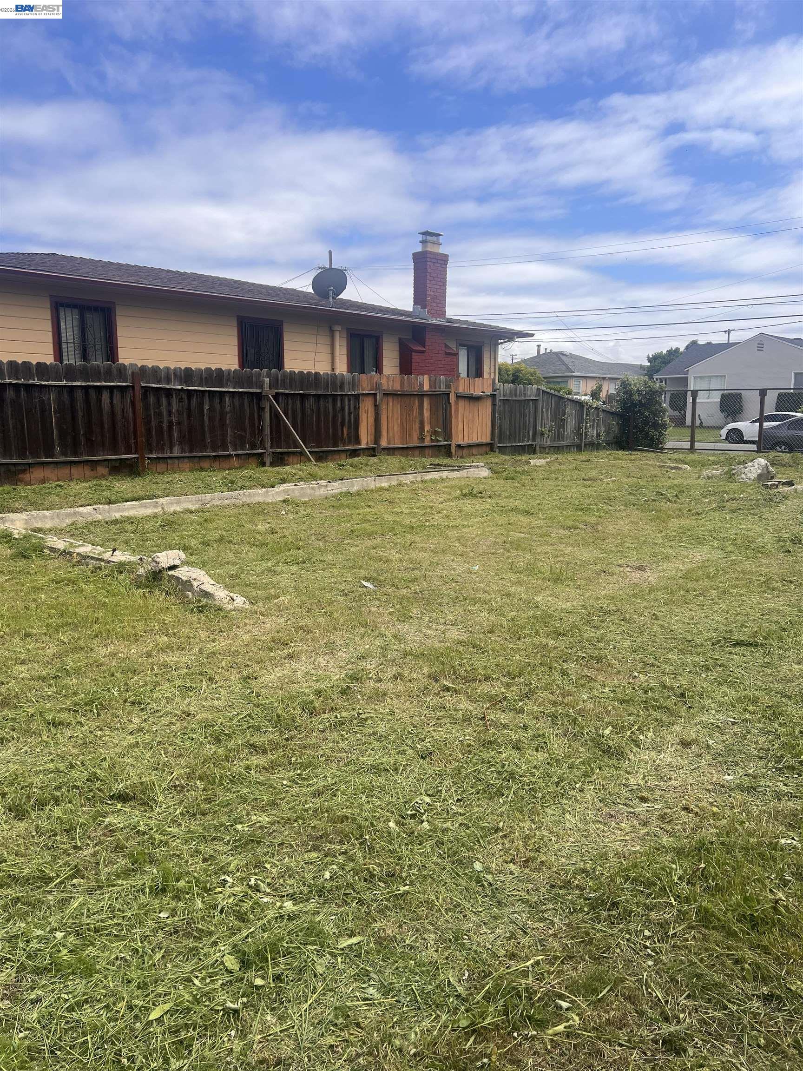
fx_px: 804
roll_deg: +2.6
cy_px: 536
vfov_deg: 67.3
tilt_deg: -6.3
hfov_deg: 53.1
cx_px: 402
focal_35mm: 26
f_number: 1.5
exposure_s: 1/4831
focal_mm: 5.7
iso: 50
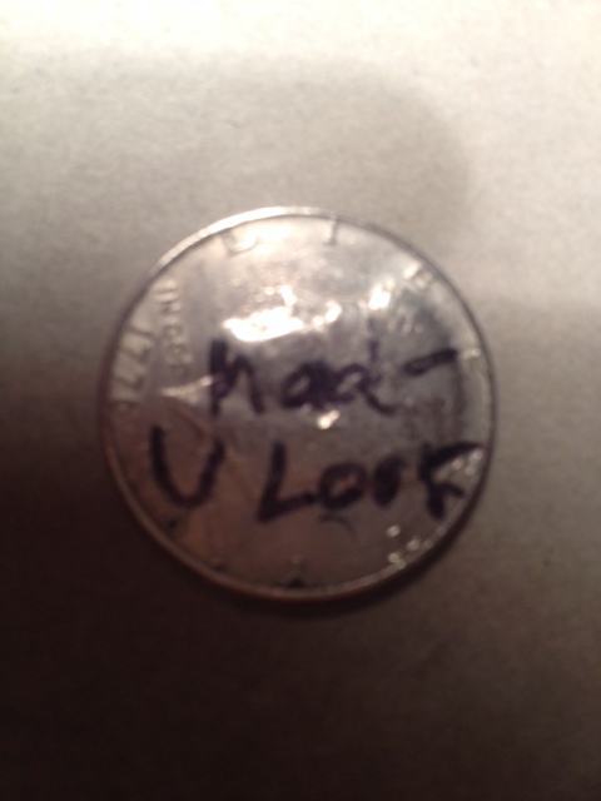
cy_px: 400
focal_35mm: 35
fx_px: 810
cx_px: 300
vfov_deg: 52.6
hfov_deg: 40.7
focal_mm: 4.28
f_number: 2.4
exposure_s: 1/20
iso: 100
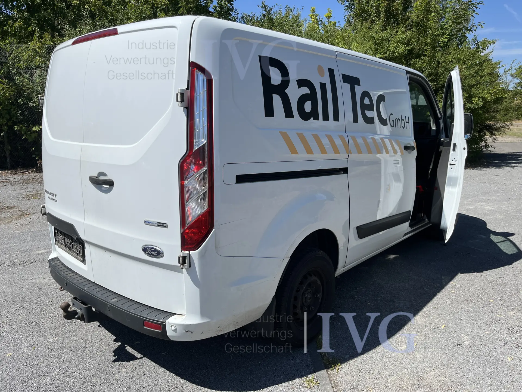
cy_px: 196
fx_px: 392
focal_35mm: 26
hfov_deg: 67.3
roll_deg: +0.3
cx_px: 261
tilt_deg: -14.1
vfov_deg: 53.1
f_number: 1.6
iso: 50
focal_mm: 5.1
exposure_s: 1/5556
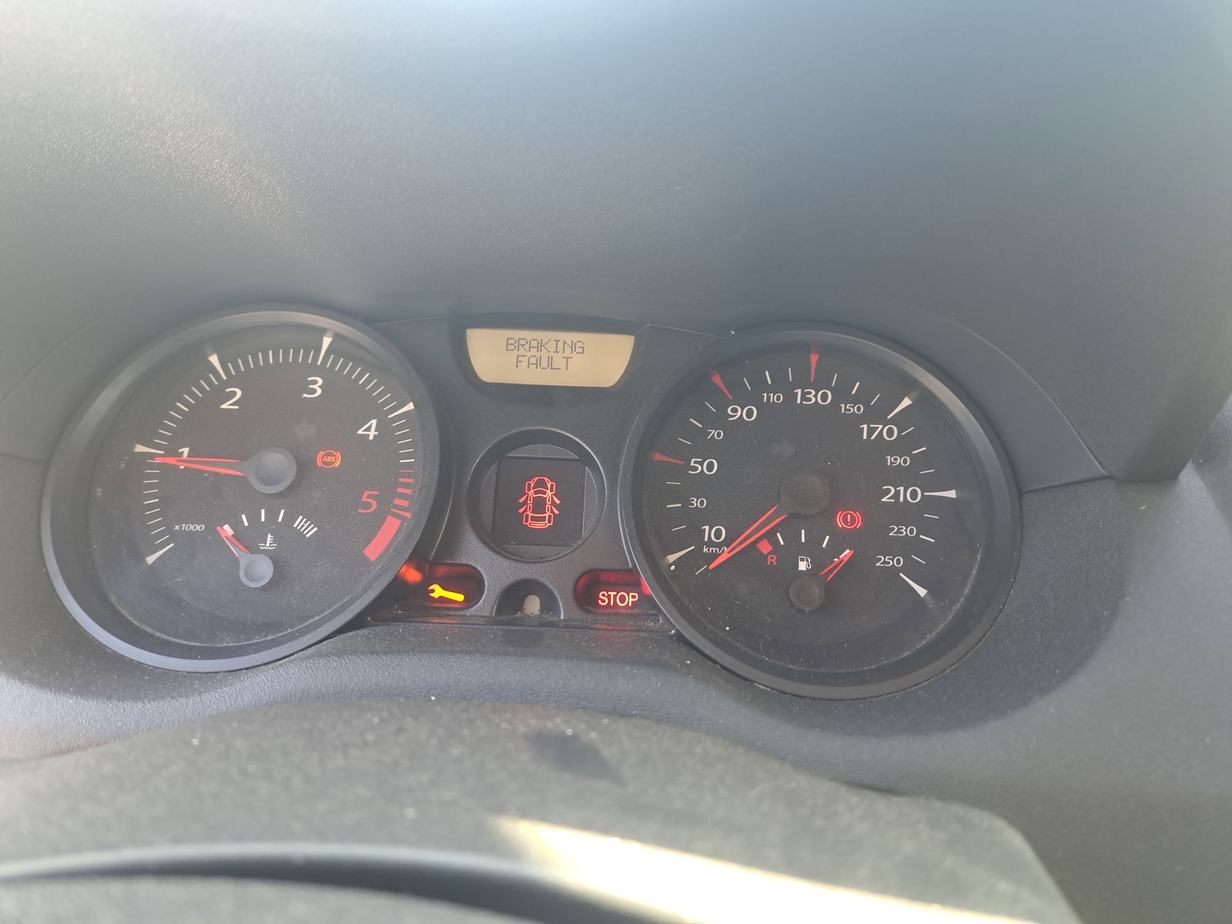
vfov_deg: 56.8
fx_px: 854
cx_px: 616
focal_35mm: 24
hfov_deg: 71.6
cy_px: 462
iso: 92
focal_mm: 5.23
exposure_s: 1/50
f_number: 1.8
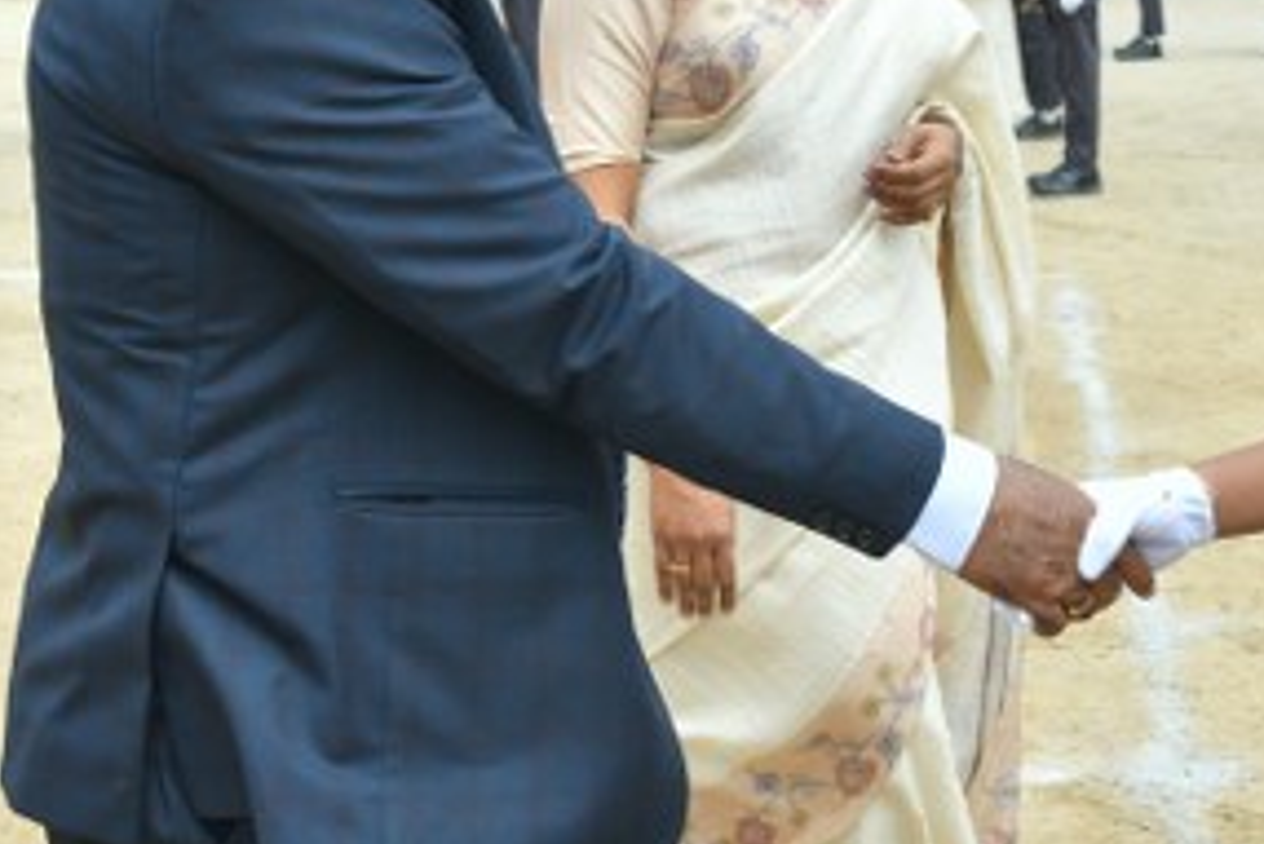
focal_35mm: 85
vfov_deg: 15.9
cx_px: 937
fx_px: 2986
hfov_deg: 23.7
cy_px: 126
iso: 125
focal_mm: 38
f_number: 7.1
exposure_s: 1/160
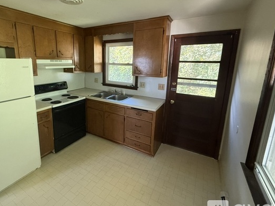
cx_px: 116
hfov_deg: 87.1
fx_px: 143
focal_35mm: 18
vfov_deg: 71.2
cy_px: 89
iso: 500
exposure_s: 1/60
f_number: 2.2
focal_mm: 2.22
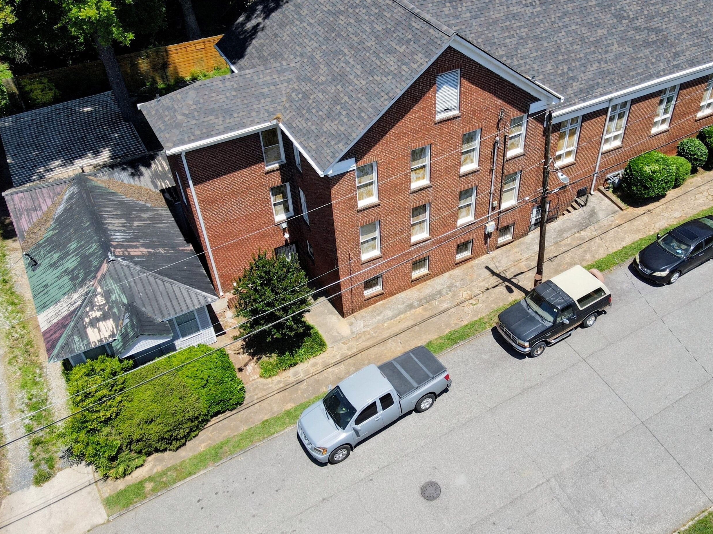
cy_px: 243
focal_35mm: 30
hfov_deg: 59.6
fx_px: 618
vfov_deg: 46.7
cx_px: 416
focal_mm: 4.5
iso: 100
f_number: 2.8
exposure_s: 1/640
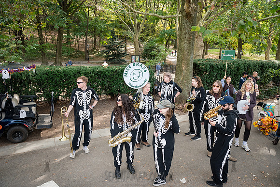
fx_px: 187
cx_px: 140
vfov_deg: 53.1
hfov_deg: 73.8
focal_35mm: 24
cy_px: 94
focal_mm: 24
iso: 1000
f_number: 5
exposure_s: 1/320
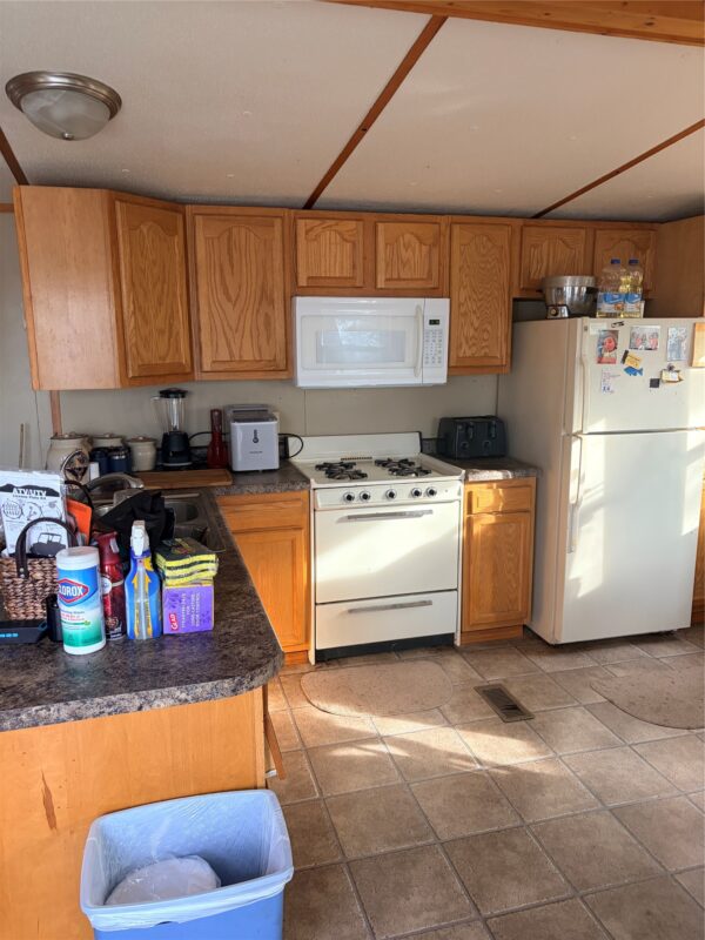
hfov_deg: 53.1
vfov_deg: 67.3
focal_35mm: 26
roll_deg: +0.6
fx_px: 706
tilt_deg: -11.2
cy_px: 470
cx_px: 352
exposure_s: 1/72
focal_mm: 5.96
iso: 125
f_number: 1.6
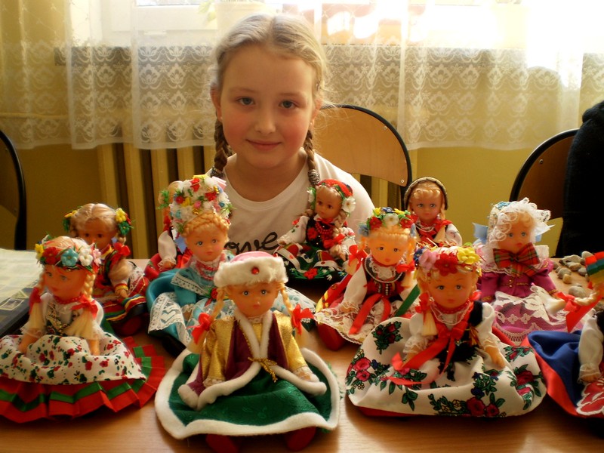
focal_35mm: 36
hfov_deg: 51.4
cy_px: 226
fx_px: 628
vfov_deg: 39.7
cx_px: 302
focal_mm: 6.3
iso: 64
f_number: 3.1
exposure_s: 1/50
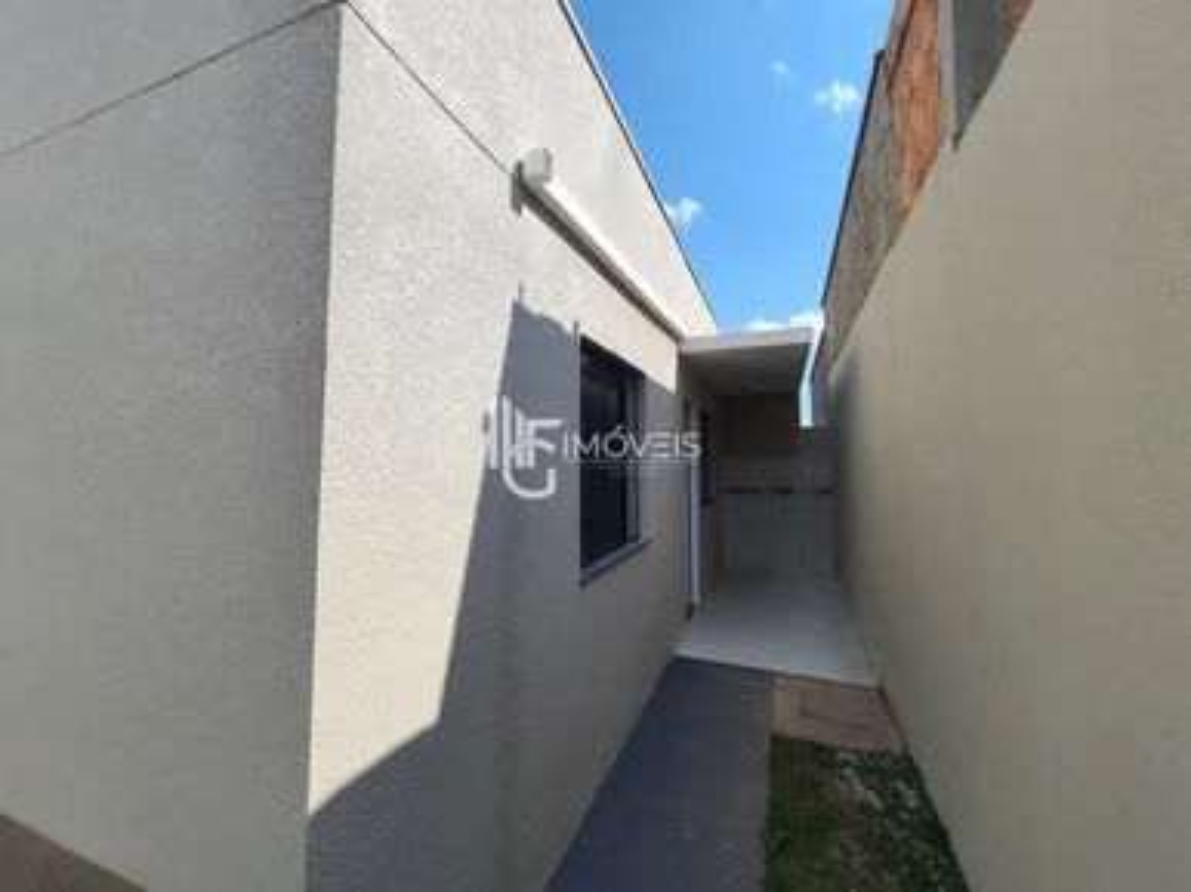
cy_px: 446
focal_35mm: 13
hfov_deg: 106.2
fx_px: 447
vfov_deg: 89.9
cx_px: 596
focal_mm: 1.74
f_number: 2.2
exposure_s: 1/1264
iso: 50
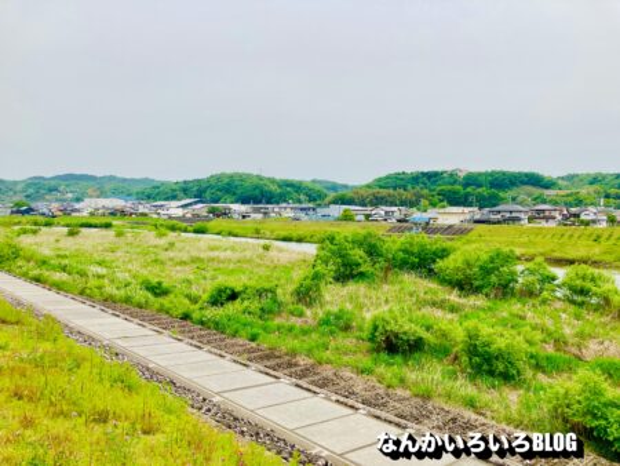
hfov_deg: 63.4
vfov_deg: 49.8
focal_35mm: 28
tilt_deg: -0.2
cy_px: 233
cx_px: 310
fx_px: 502
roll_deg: +1.6
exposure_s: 1/3205
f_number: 1.8
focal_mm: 3.99
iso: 20
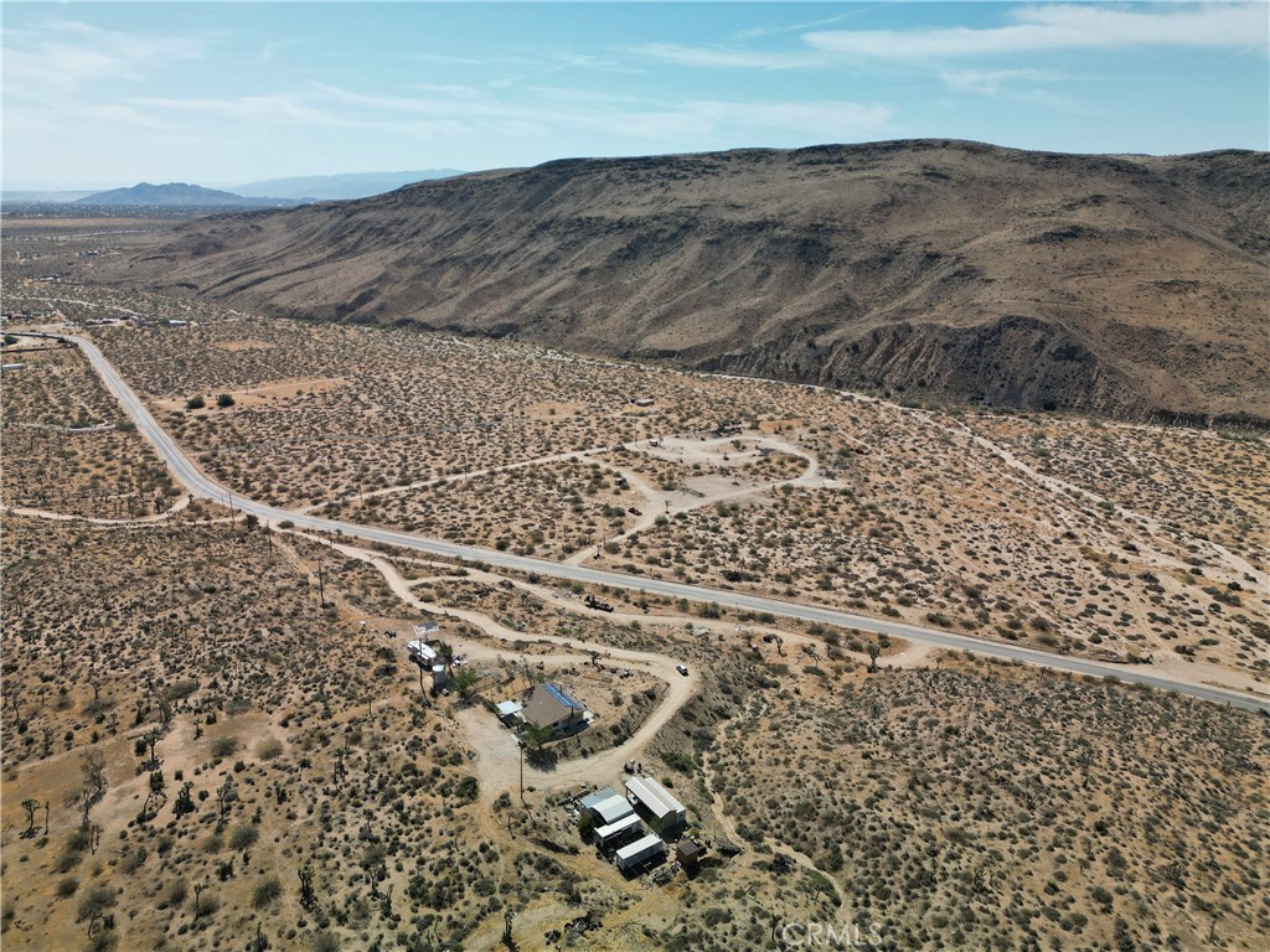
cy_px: 476
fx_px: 881
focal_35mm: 24
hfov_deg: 71.6
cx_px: 635
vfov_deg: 56.8
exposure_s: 1/640
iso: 140
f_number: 1.7
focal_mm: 6.72
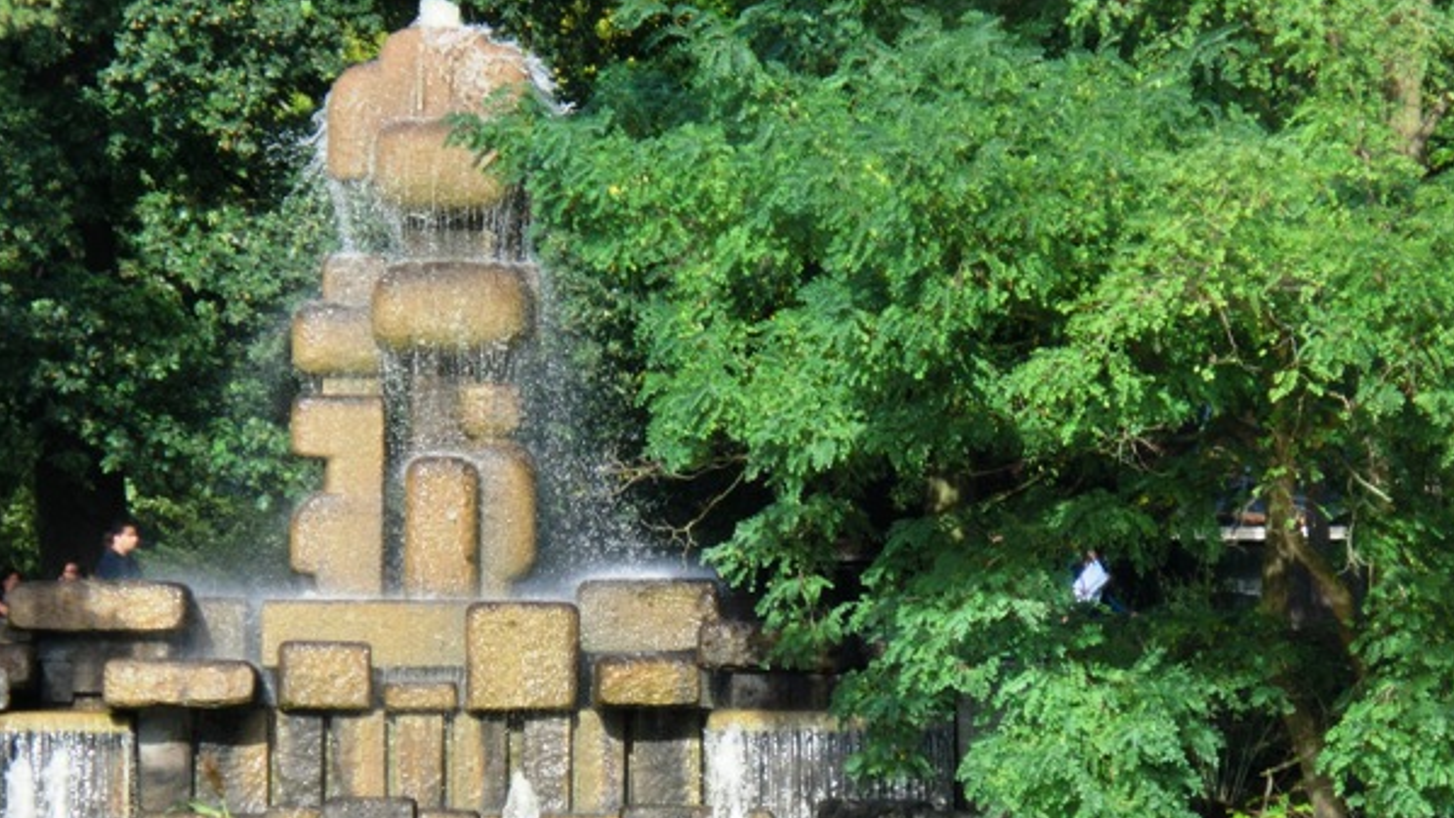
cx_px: 789
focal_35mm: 285
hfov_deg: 7.6
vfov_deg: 4.3
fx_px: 10988
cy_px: 680
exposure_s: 1/200
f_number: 5.9
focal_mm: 35
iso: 100
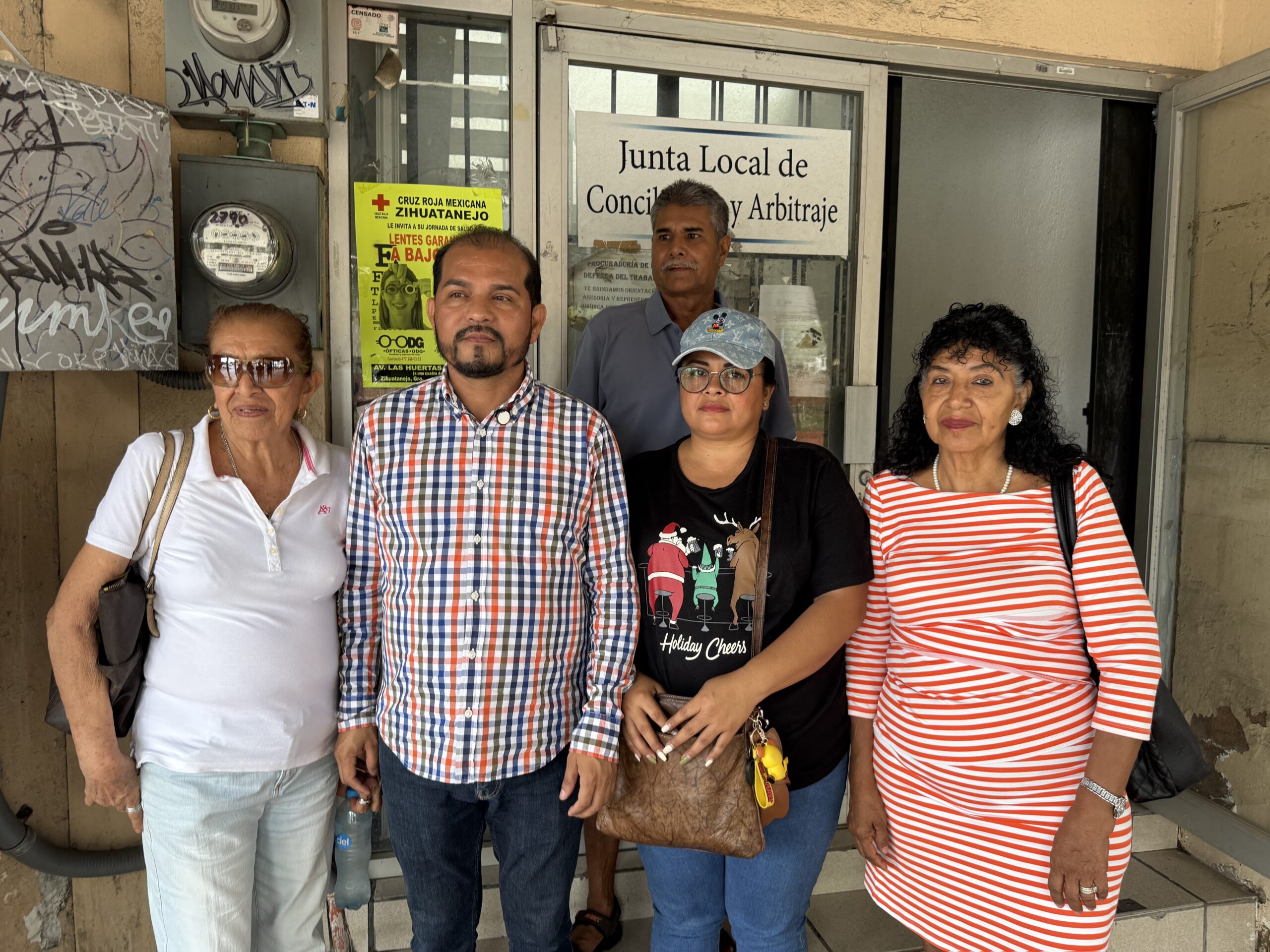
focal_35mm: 24
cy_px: 476
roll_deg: +0.2
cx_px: 635
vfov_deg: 56.8
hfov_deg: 71.6
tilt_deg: -0.4
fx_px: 881
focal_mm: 6.76
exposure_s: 1/121
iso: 100
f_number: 1.78
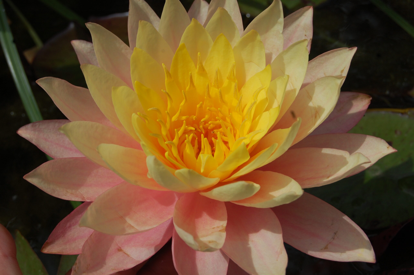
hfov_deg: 28.1
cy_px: 138
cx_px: 207
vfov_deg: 18.9
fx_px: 827
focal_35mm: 72
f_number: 11
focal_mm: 48
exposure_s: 1/500
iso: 200
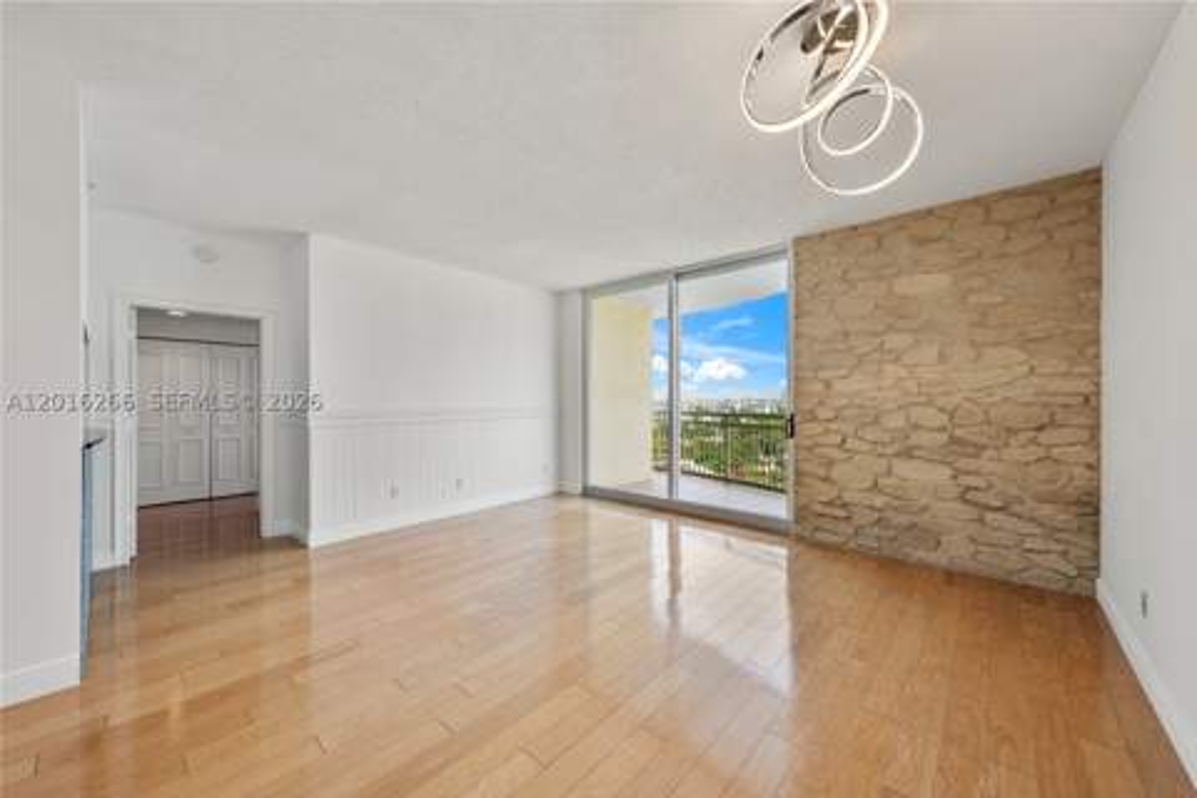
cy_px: 399
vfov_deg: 85.4
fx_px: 432
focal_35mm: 13
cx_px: 598
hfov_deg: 108.3
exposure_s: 1/40
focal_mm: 13
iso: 400
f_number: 8
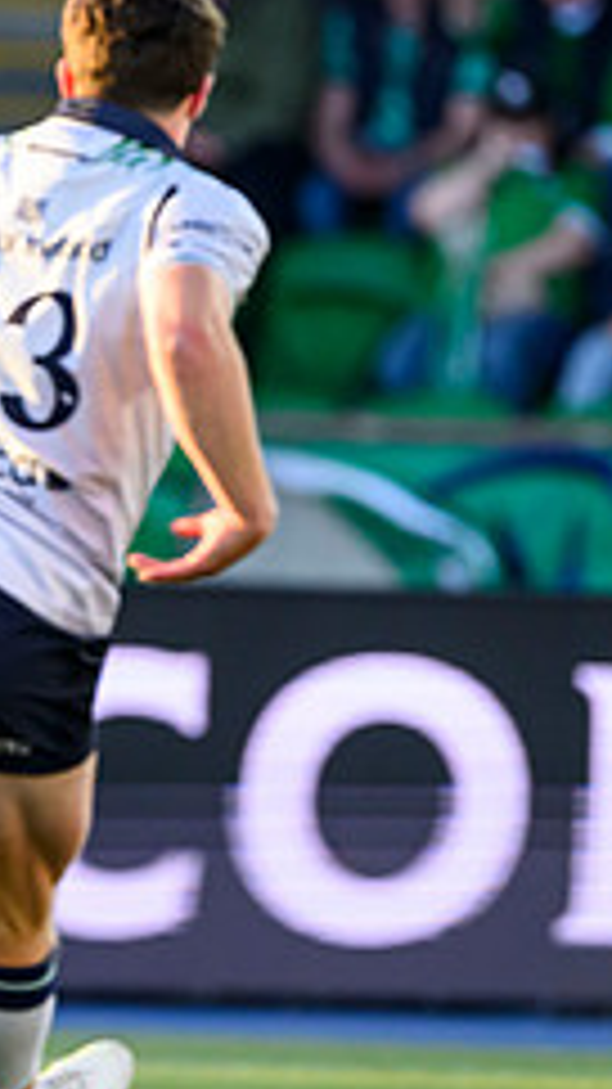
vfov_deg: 1.8
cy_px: 753
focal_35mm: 1213
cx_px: -410
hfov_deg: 1.0
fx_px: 35019
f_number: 3.5
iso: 2000
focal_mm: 400
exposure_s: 1/2000
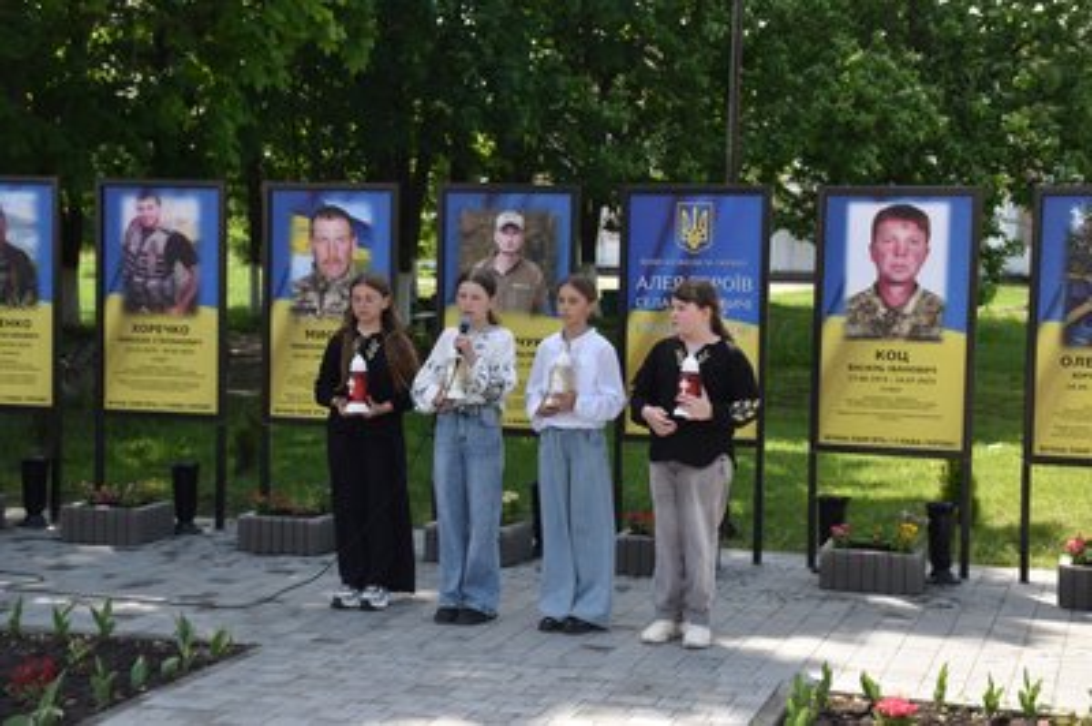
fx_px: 1818
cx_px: 546
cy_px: 363
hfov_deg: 33.4
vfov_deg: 22.6
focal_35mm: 60
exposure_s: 1/250
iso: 220
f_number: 8
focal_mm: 40
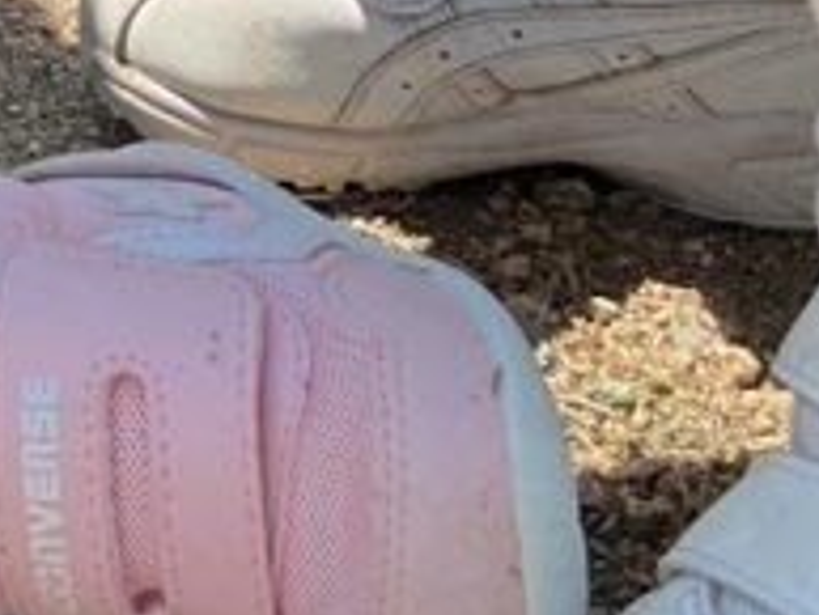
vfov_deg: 9.1
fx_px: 3646
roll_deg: +1.8
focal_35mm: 154
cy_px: -590
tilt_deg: -17.5
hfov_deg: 12.4
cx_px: -293
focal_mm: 3
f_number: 1.8
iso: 16
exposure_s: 1/898
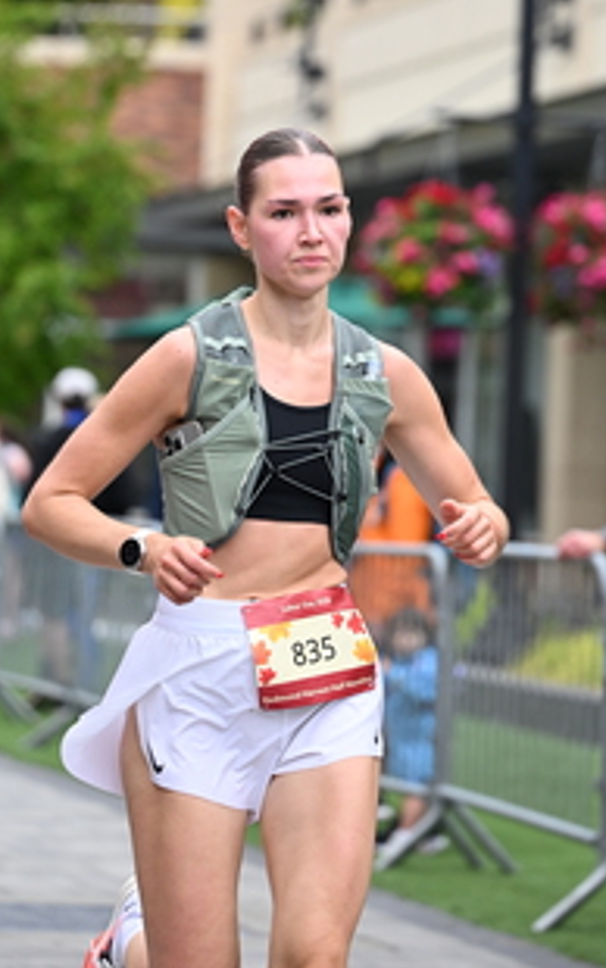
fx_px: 4778
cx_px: 345
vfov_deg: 11.5
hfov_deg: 7.3
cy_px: 231
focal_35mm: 181
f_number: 2.8
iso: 640
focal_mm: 100
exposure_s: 1/2000
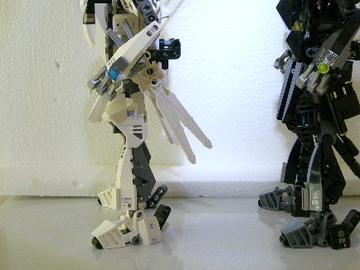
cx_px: 224
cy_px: 81
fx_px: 583
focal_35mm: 56
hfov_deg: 34.2
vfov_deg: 25.9
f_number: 2.8
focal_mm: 7.8
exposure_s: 1.05
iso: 200
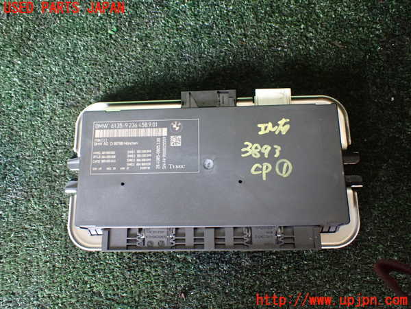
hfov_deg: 60.0
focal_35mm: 30
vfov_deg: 46.8
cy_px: 154
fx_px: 356
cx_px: 206
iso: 800
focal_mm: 5.4
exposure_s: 1/40
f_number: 2.3
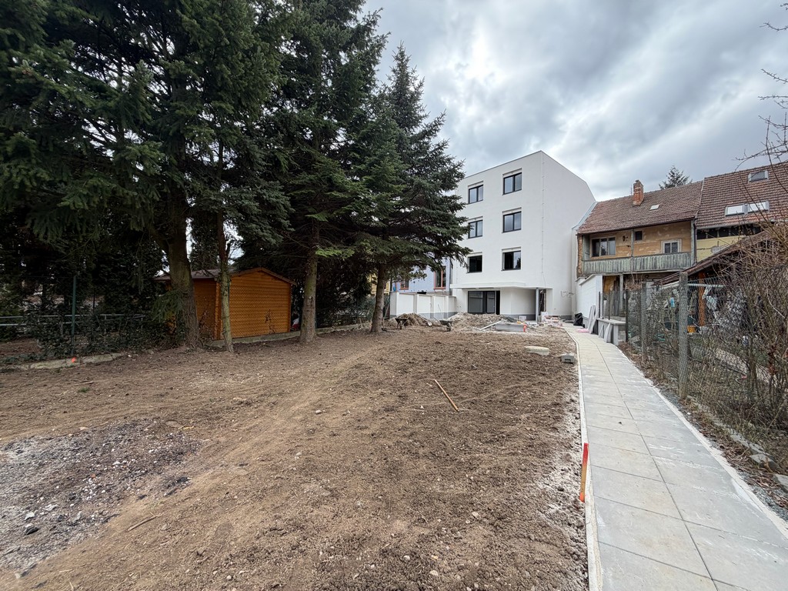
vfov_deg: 85.7
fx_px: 319
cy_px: 296
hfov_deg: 102.1
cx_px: 394
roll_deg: -1.4
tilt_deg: +0.6
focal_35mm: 14
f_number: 2.2
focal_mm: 2.22
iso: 50
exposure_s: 1/502
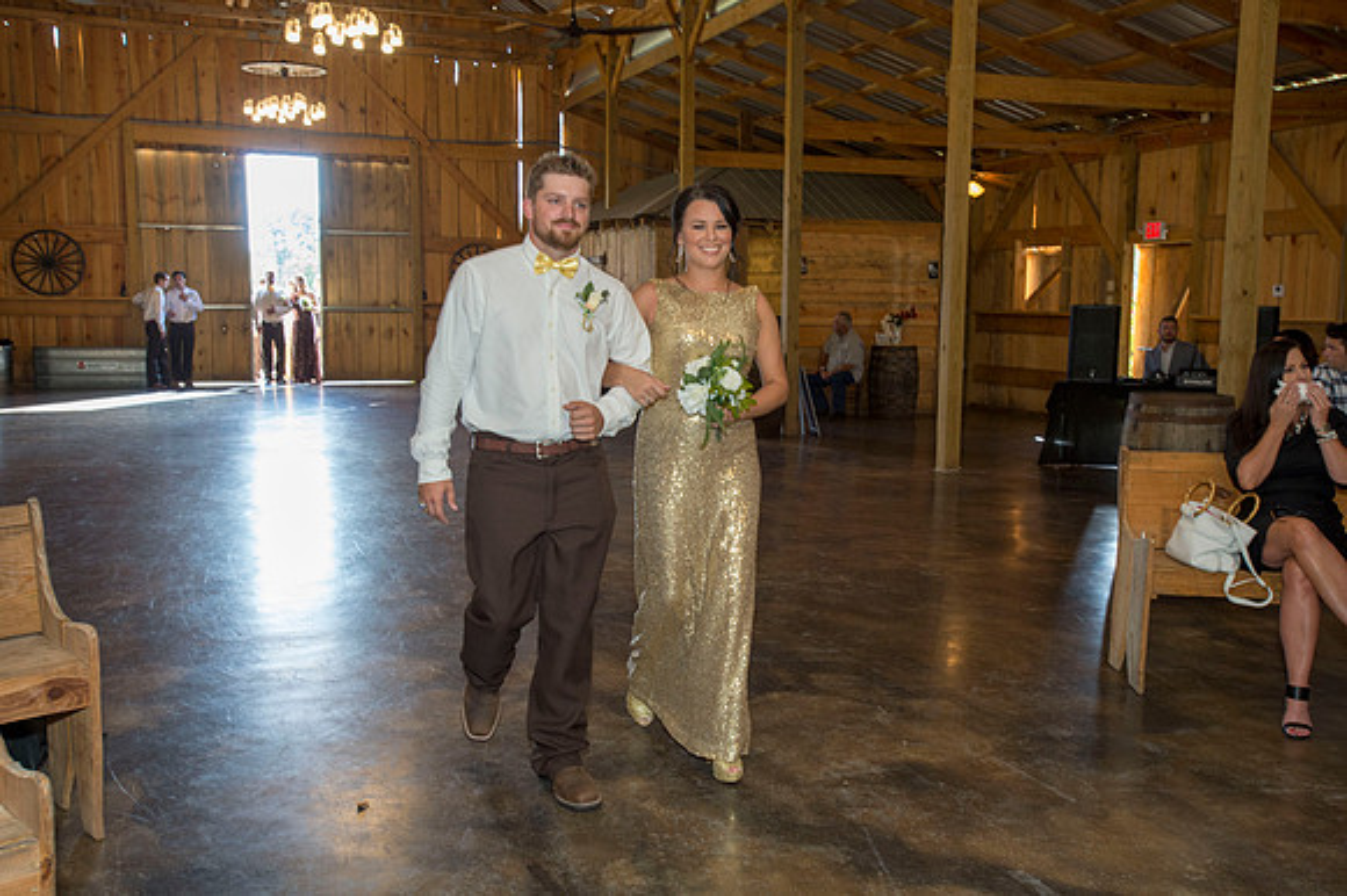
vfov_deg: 37.8
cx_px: 674
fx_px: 1309
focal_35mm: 35
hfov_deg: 54.5
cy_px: 448
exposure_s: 1/125
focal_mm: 35
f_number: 6.3
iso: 1600
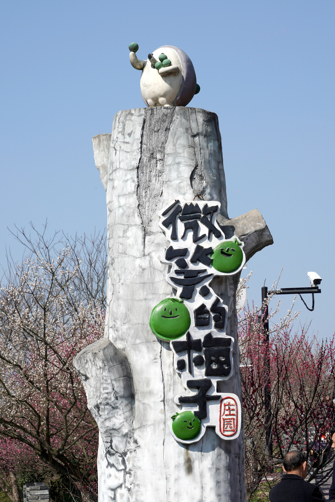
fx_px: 1759
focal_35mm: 126
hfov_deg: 10.9
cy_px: 251
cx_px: 168
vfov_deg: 16.3
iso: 100
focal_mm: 126
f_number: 14
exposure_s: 1/125
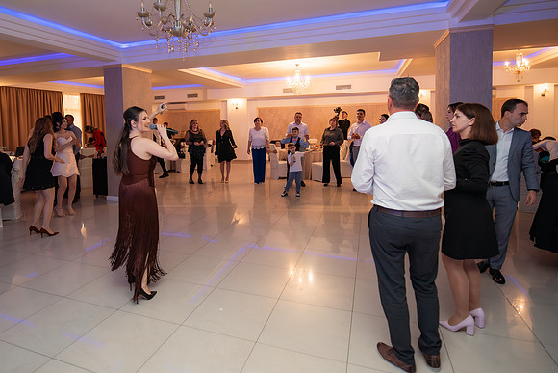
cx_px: 241
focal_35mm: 21
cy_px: 145
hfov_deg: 81.4
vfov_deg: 59.5
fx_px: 322
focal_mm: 17
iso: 1600
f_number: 2.8
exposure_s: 1/200
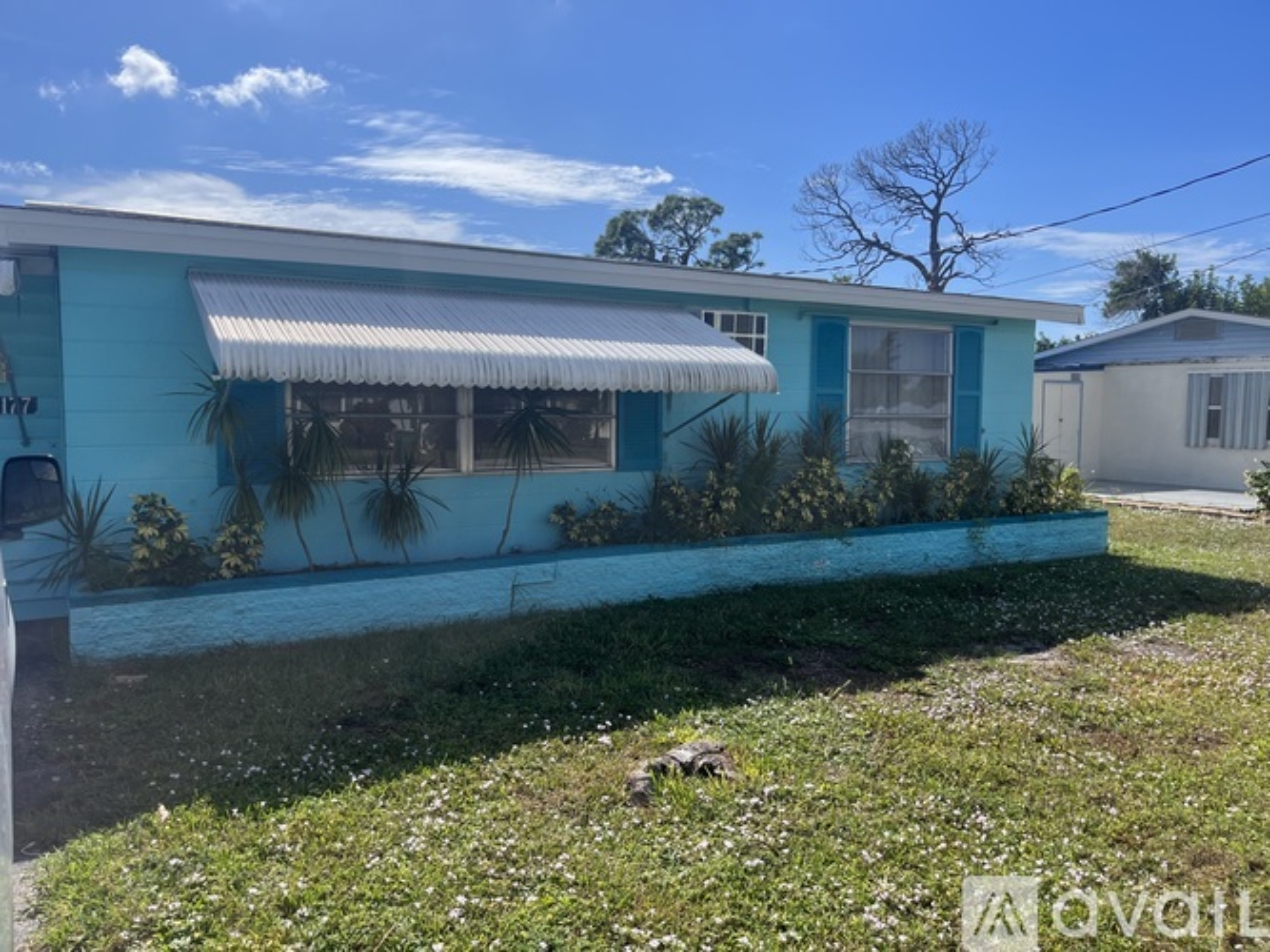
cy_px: 476
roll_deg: -0.1
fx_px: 954
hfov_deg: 67.3
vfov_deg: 53.0
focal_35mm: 26
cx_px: 635
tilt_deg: -3.9
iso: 50
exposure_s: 1/4484
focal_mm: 5.1
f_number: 1.6
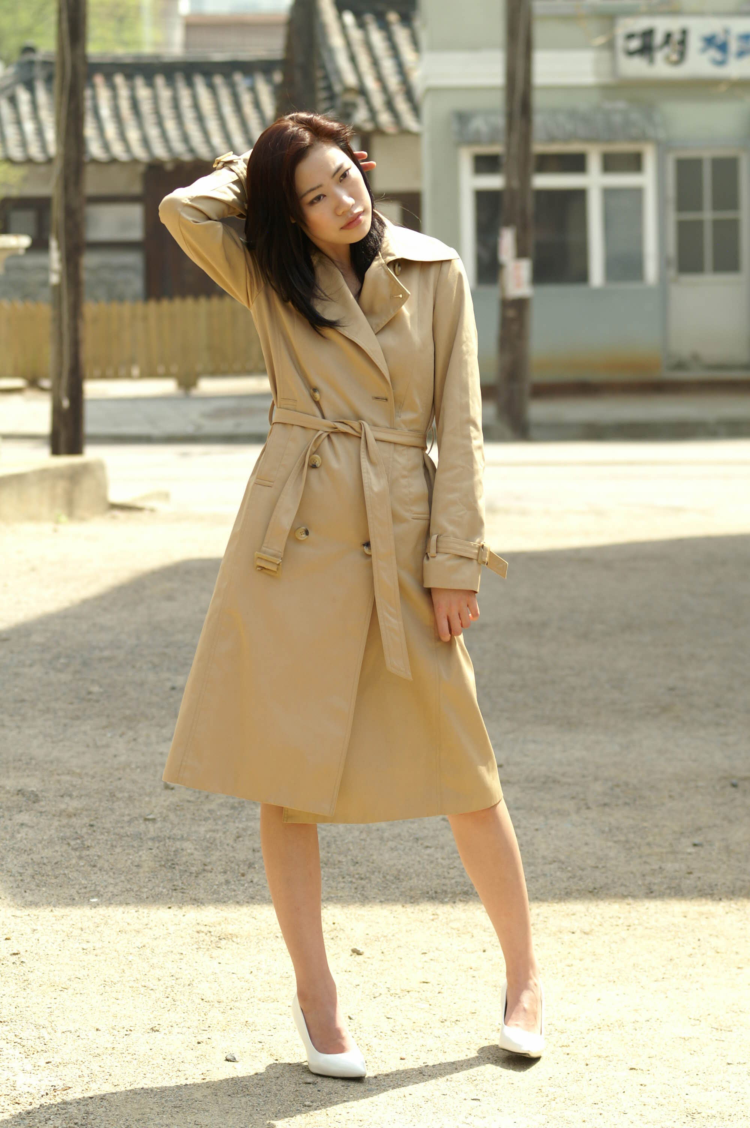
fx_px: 3757
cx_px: 375
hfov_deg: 11.4
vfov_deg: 17.1
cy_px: 564
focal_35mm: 120
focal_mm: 80
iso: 200
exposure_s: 1/640
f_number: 4.5
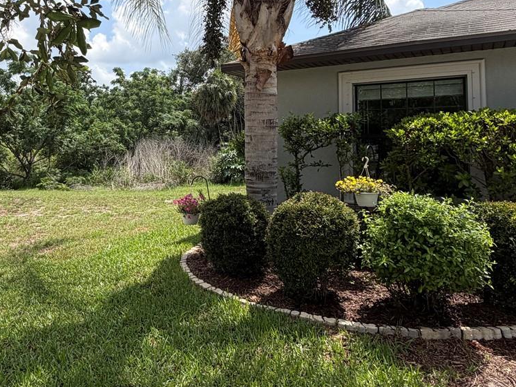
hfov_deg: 57.5
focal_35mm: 30
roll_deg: -0.1
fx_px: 447
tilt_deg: +2.0
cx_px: 140
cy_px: 122
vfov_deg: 45.9
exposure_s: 1/770
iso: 25
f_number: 2.2
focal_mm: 2.22
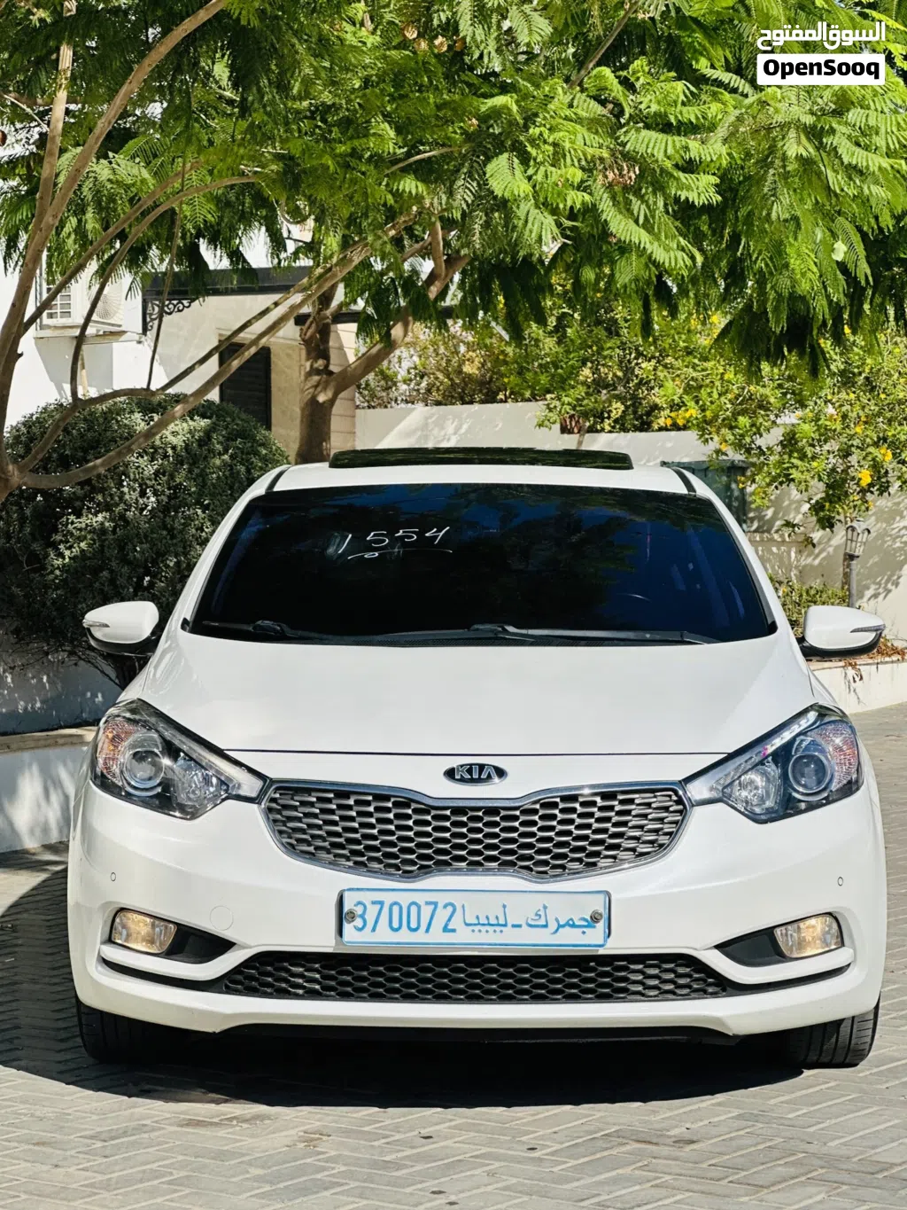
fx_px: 2690
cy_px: 605
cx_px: 454
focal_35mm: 77
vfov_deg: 25.3
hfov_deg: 19.1
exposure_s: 1/1325
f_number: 2.8
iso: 32
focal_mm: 9
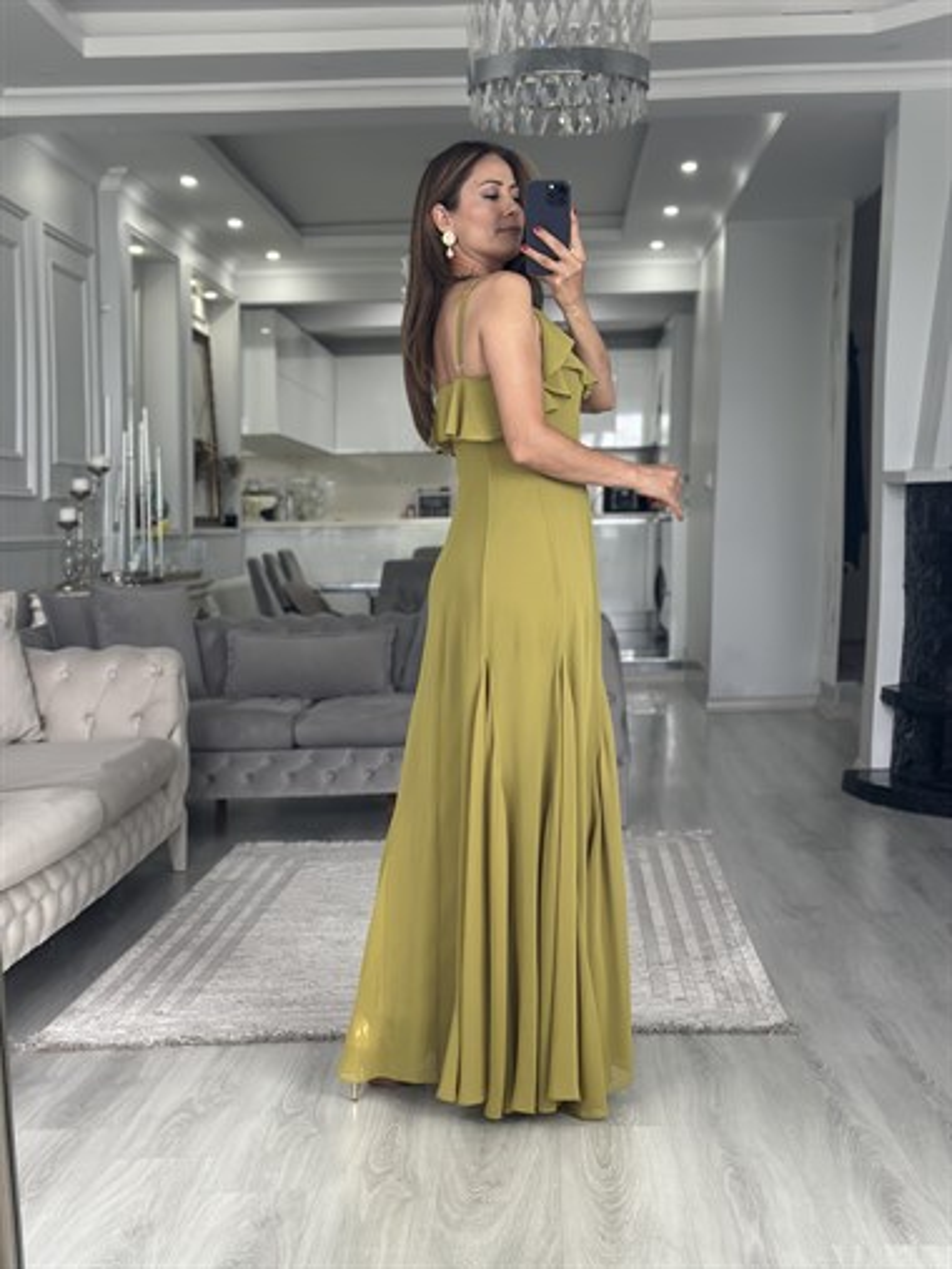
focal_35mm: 48
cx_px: 476
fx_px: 1759
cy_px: 634
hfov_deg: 30.3
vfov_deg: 39.6
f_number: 1.78
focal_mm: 6.86
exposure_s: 1/60
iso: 160
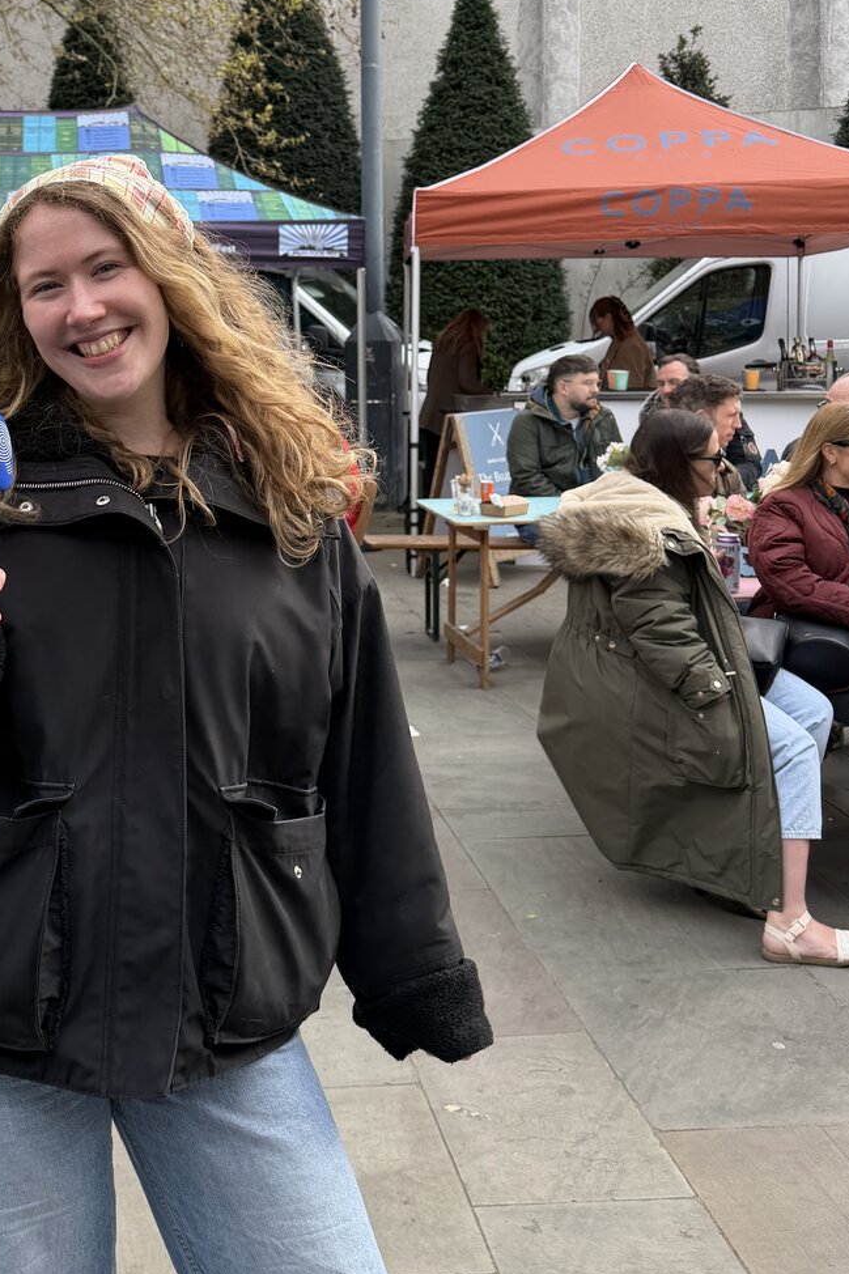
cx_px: 157
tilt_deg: -4.4
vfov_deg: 46.6
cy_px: 420
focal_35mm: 41
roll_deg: -1.5
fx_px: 1451
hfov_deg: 31.7
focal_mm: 6.76
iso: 80
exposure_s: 1/654
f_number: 1.78
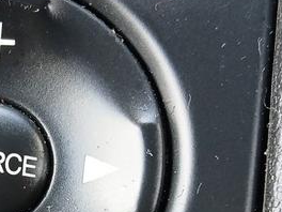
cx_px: 29
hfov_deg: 19.1
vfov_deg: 14.2
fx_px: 823
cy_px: 260
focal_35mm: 101
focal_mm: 3.98
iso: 160
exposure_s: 1/60
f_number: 1.8
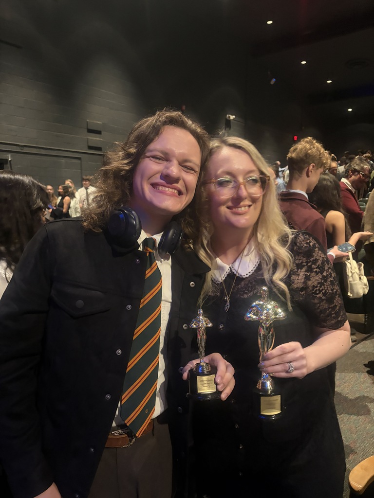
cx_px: 187
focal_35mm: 26
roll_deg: +0.0
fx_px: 375
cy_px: 249
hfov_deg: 53.1
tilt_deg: -7.4
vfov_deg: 67.3
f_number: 1.6
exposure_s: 1/30
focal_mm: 5.96
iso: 800
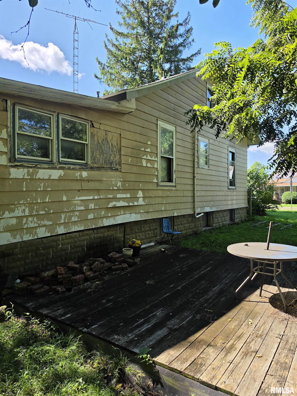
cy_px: 198
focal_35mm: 23
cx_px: 148
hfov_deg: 58.9
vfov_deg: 73.9
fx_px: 263
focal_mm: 6.5
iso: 64
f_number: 1.4
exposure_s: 1/3336
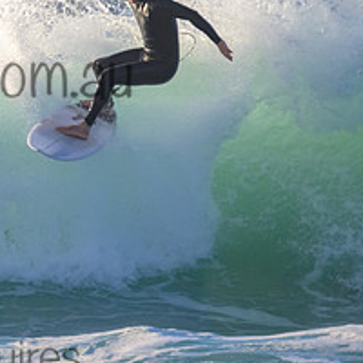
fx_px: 23408
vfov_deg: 0.9
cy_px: 55
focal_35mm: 1973
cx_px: -60
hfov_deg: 0.9
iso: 1600
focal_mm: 800
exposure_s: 1/1600
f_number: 11
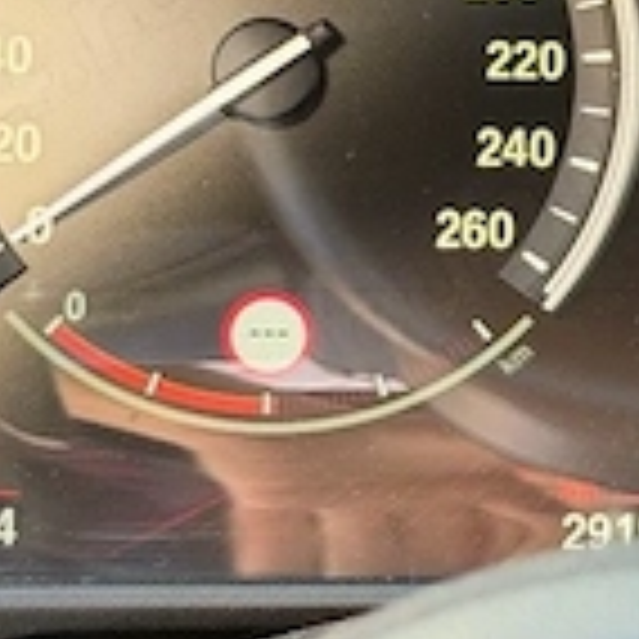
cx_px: 788
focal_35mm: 179
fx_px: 3738
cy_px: 180
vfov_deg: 9.8
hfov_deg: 9.6
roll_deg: -0.1
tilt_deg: -13.2
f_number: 1.78
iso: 100
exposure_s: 1/71
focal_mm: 6.76
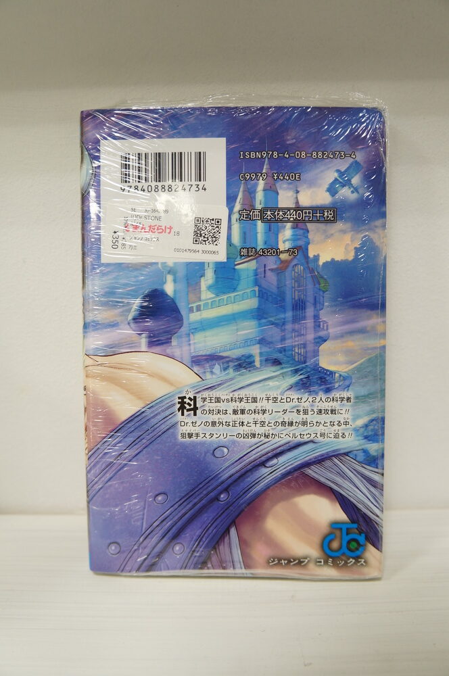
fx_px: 591
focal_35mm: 32
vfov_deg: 59.6
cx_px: 224
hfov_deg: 41.6
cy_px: 338
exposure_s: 1/30
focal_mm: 21
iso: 500
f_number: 4
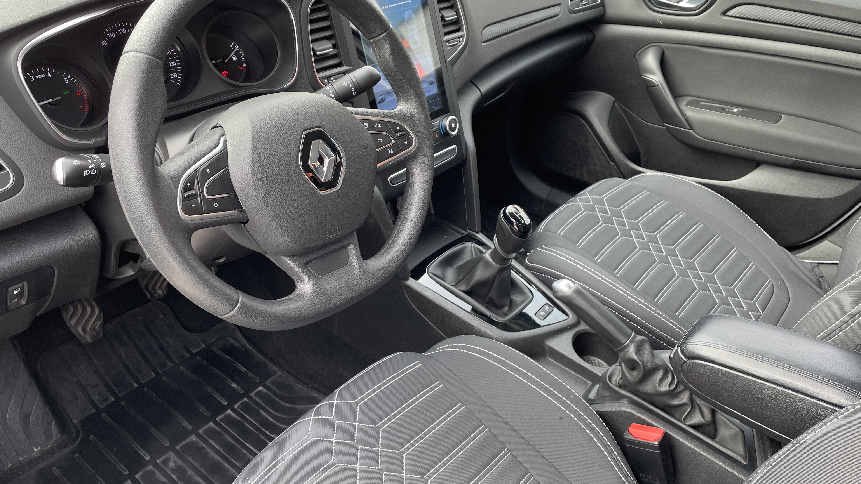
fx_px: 662
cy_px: 210
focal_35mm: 29
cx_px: 437
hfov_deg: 66.1
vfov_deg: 40.1
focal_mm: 4.2
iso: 50
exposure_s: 1/121
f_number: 1.6
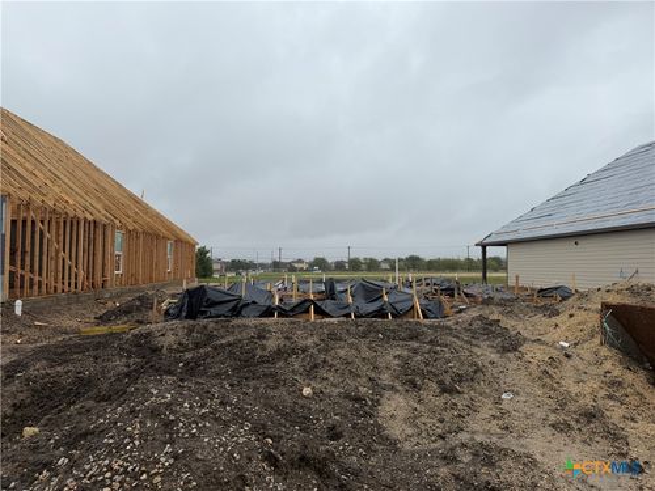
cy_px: 246
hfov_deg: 71.6
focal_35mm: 24
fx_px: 454
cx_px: 328
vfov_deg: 56.8
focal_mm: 6.76
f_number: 1.78
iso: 80
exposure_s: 1/3279
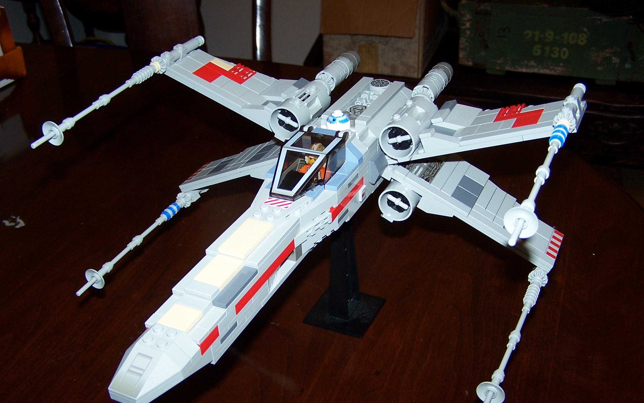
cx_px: 321
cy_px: 244
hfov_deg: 48.2
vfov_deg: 31.2
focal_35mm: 41
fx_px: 720
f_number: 2.8
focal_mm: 6.3
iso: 80
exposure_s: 1/60
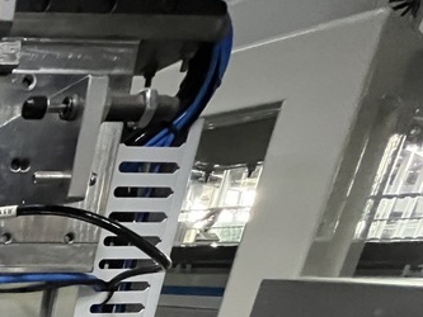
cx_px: -206
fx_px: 477
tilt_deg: -22.6
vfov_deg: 26.9
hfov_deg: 29.5
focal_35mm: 39
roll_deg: +0.3
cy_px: 469
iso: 1000
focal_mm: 1.57
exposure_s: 1/41
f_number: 1.8
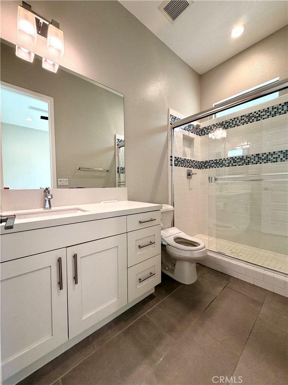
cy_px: 192
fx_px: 155
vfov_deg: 102.1
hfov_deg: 85.7
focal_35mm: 14
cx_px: 144
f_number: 2.2
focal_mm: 2.22
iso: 160
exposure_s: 1/120
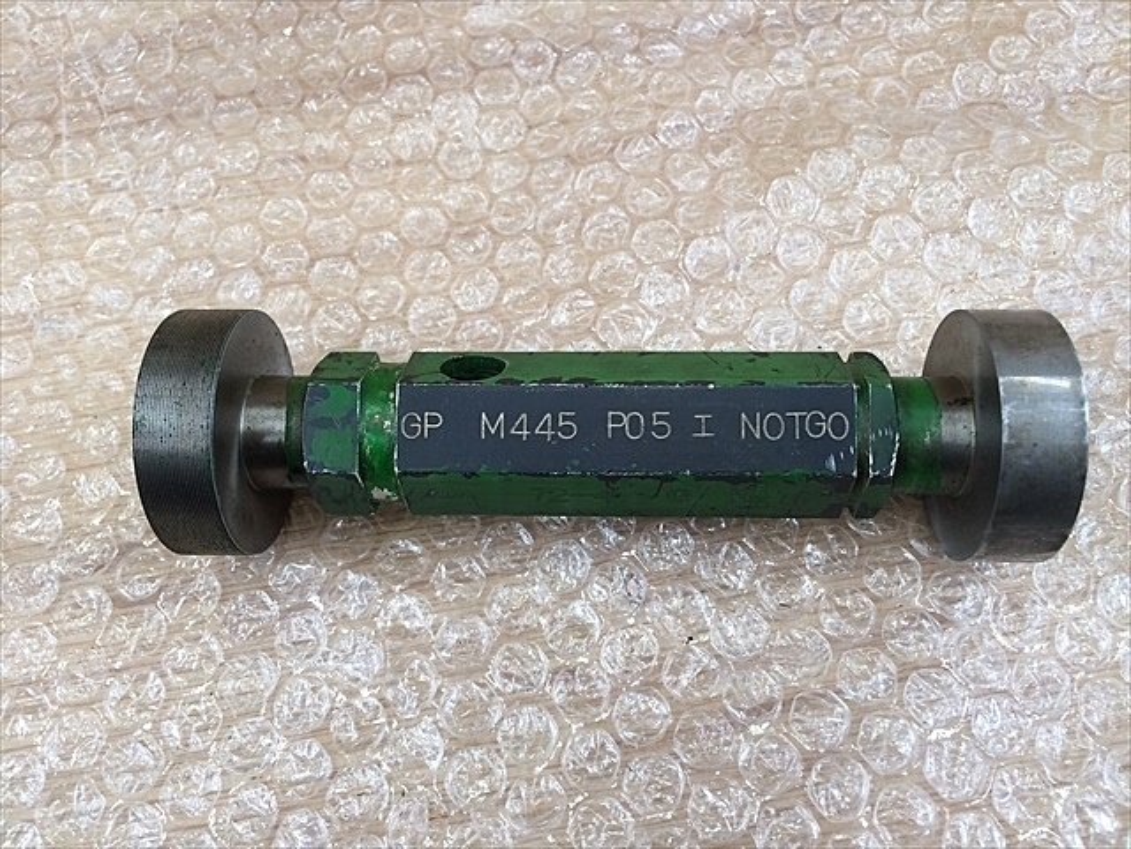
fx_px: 948
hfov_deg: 61.7
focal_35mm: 29
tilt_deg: -66.3
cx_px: 566
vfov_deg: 48.2
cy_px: 424
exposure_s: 1/30
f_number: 2.2
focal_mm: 4.15
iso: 50
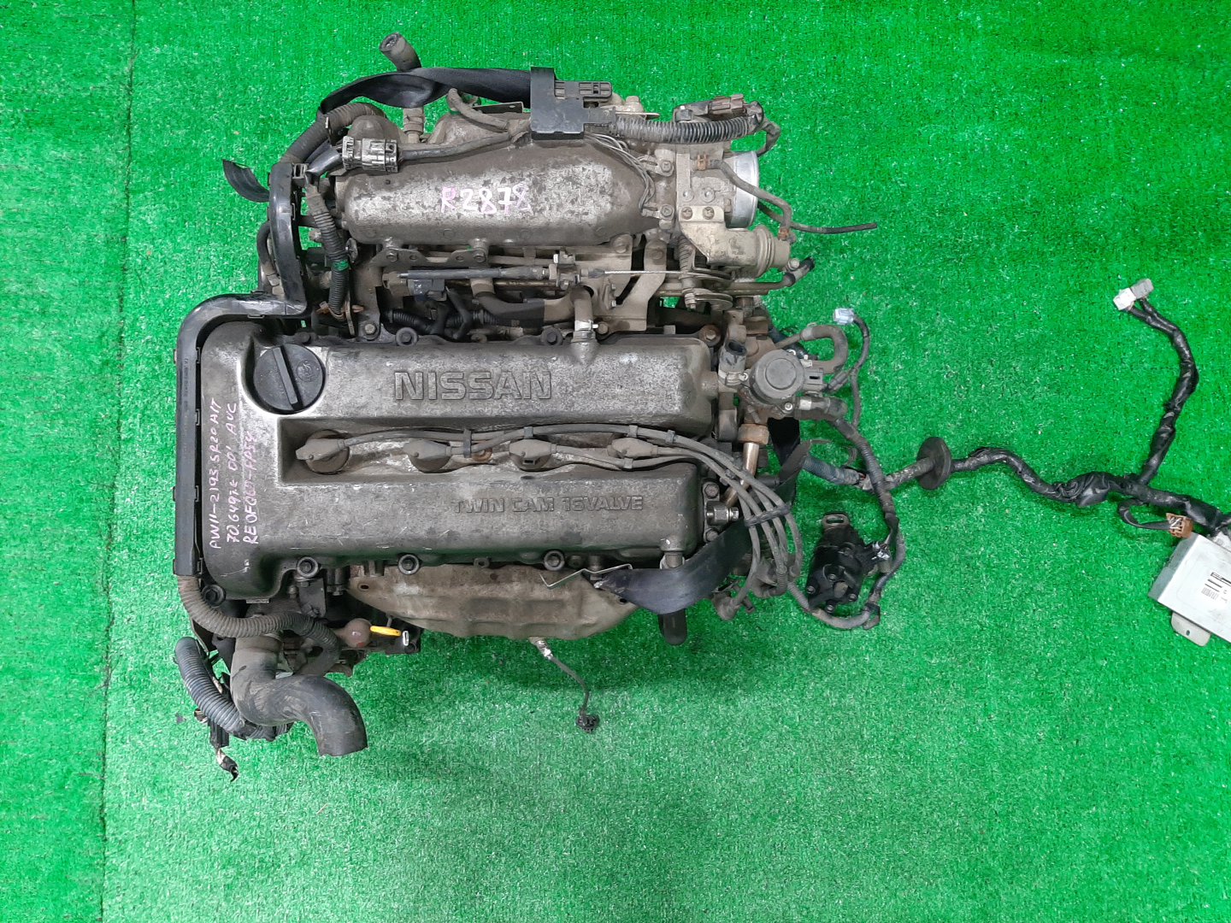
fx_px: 925
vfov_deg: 53.1
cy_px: 462
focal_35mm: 26
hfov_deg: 67.3
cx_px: 616
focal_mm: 3.93
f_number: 1.7
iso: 221
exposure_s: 1/50
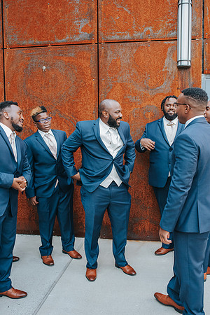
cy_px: 158
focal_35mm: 35
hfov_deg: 37.9
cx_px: 105
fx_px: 306
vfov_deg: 54.4
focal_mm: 35
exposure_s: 1/2000
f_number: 4
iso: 4000
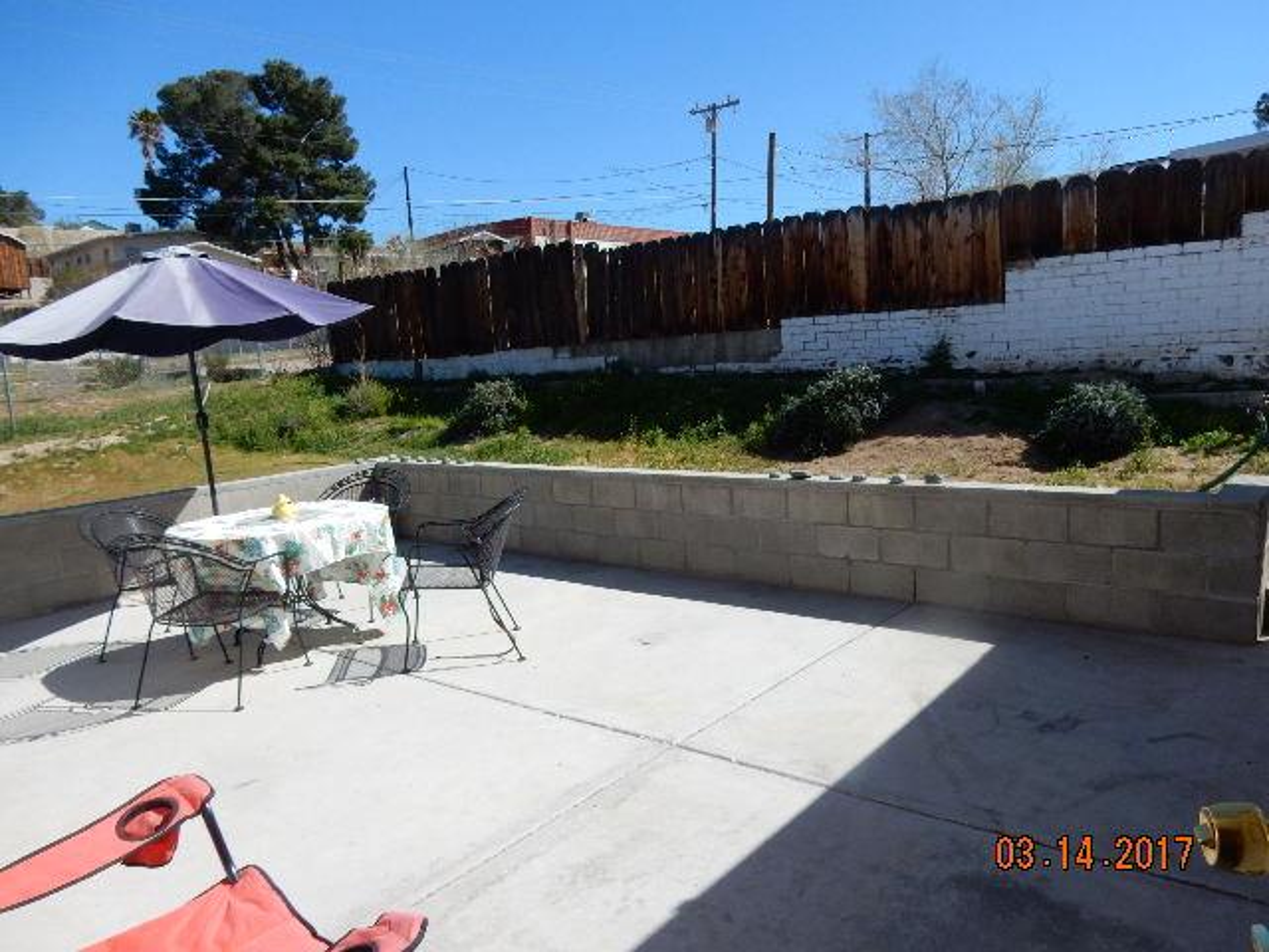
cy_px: 476
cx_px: 634
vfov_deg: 54.9
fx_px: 916
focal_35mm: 25
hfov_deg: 69.4
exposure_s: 1/1600
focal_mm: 4.5
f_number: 3.7
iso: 125
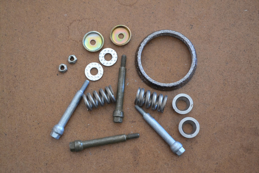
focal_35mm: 60
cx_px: 130
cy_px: 86
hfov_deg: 33.4
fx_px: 432
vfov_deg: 22.6
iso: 3200
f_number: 5.3
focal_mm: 40
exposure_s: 1/60
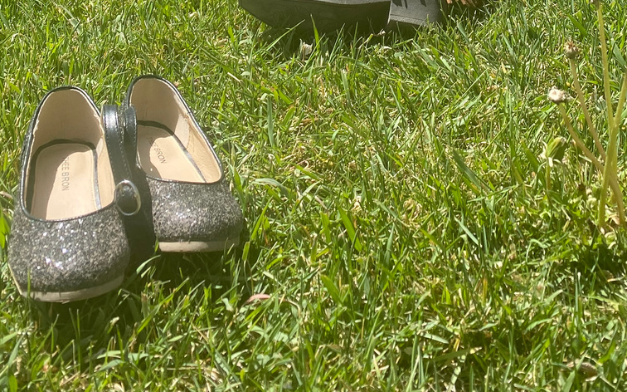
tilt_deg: -7.3
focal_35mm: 56
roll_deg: -3.6
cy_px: -228
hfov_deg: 36.3
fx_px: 957
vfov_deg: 19.5
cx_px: 326
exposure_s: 1/1565
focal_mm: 4.25
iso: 32
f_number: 1.8
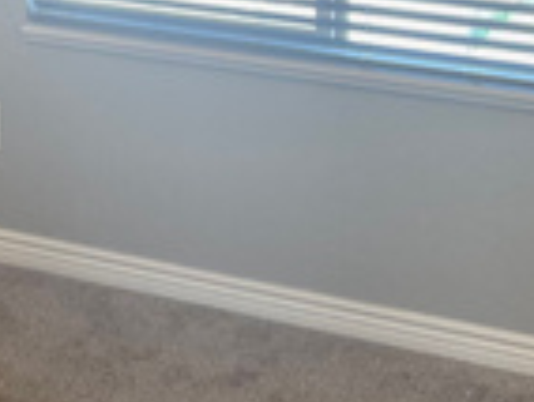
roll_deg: +1.1
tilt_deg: -3.9
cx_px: -86
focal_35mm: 117
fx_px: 1808
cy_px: -214
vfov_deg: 12.1
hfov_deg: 16.2
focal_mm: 4.2
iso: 64
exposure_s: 1/60
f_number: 1.6
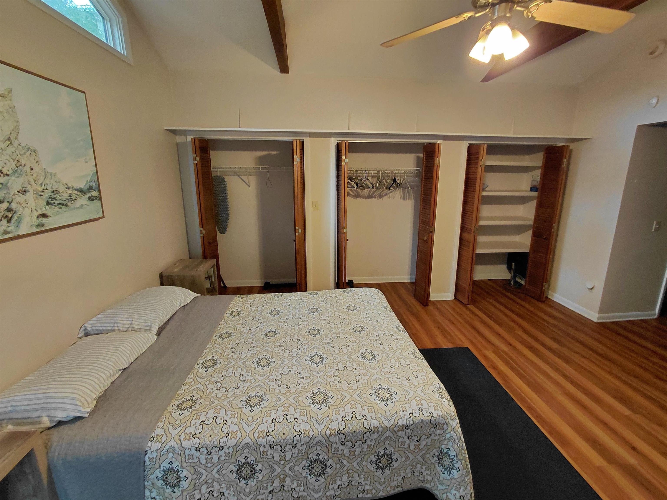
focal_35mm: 16
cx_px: 334
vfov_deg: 78.1
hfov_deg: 94.5
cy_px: 250
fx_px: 308
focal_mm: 1.64
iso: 200
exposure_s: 1/30
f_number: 2.2
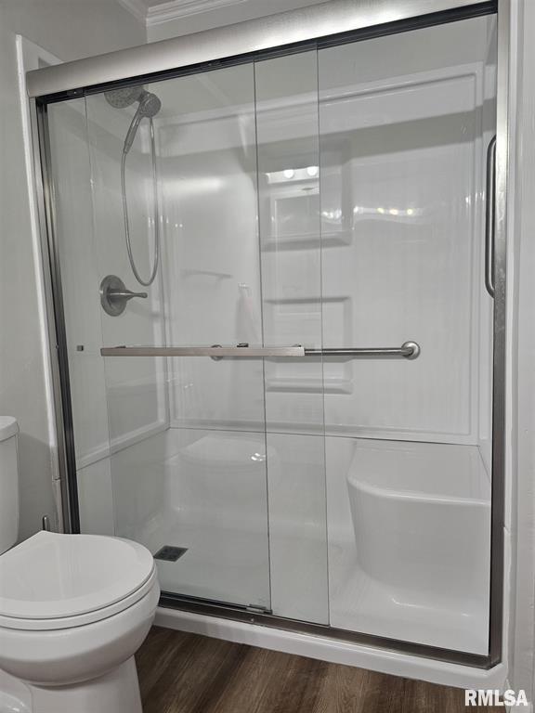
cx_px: 268
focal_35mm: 23
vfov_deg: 73.9
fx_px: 474
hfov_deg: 58.9
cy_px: 356
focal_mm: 6.3
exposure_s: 1/120
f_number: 1.7
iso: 250
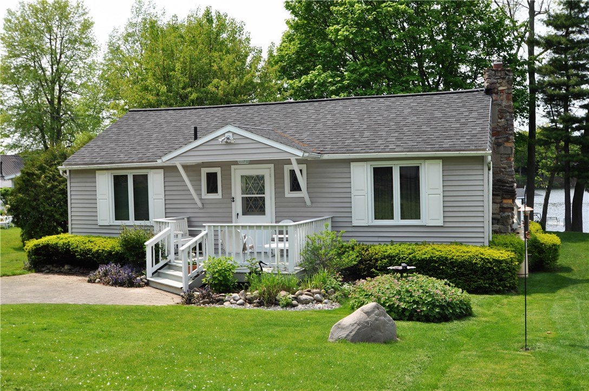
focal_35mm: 36
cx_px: 294
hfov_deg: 53.2
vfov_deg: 36.8
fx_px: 588
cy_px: 196
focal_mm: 24
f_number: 9
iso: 200
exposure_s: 1/320
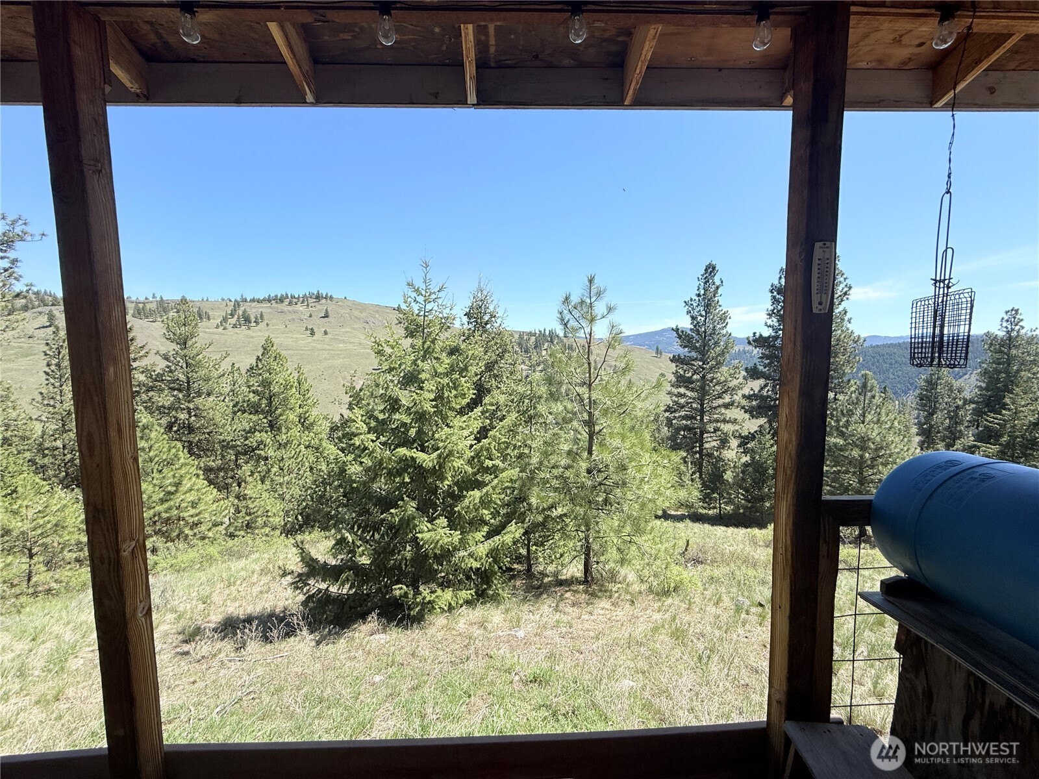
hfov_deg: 102.1
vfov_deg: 85.7
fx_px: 420
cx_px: 520
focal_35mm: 14
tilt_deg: -3.7
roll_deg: +0.4
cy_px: 390
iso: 50
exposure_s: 1/1285
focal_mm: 2.22
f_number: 2.2
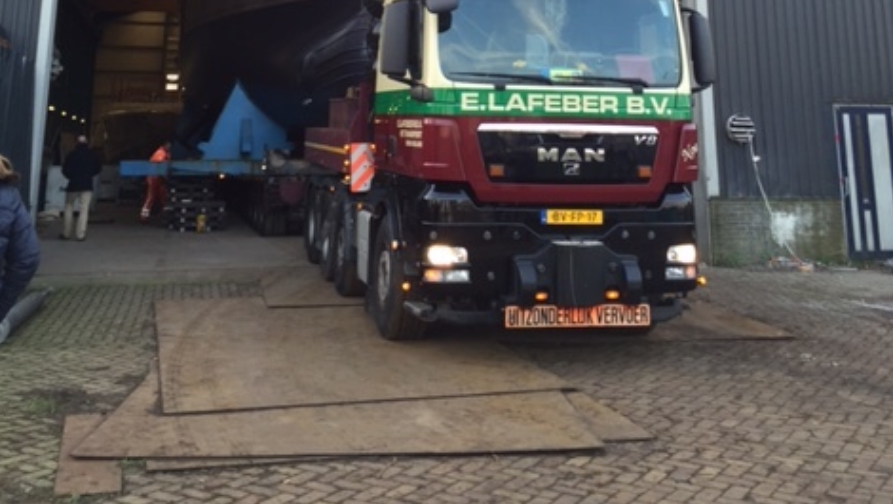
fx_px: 1019
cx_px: 450
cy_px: -63
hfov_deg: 47.3
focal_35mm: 43
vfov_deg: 25.5
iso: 40
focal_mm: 4.15
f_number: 2.2
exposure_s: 1/50
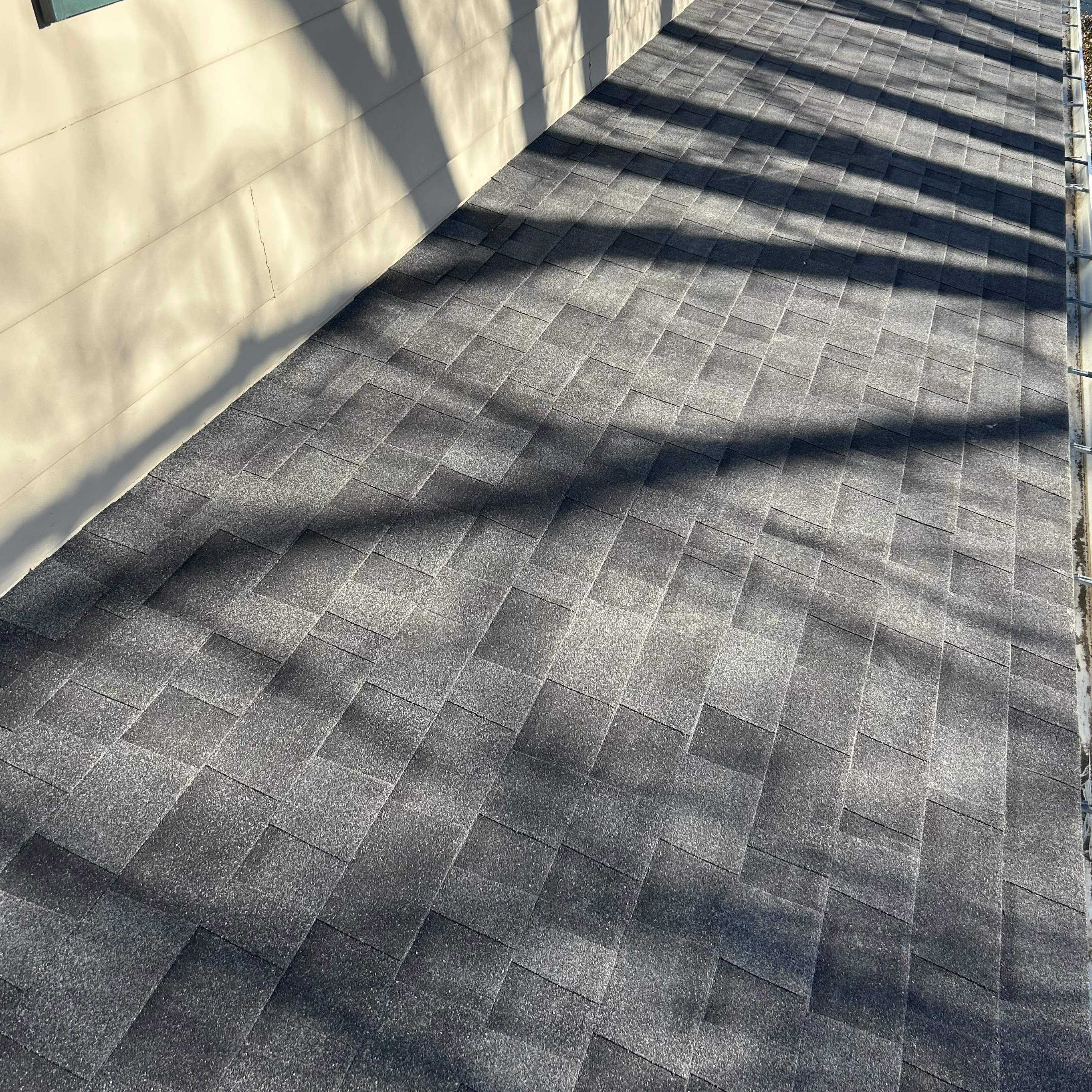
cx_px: 544
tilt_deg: -31.4
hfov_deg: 48.5
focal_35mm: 34
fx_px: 1213
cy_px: 439
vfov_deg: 48.2
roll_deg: +2.2
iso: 50
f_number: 1.5
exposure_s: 1/1295
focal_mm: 5.7
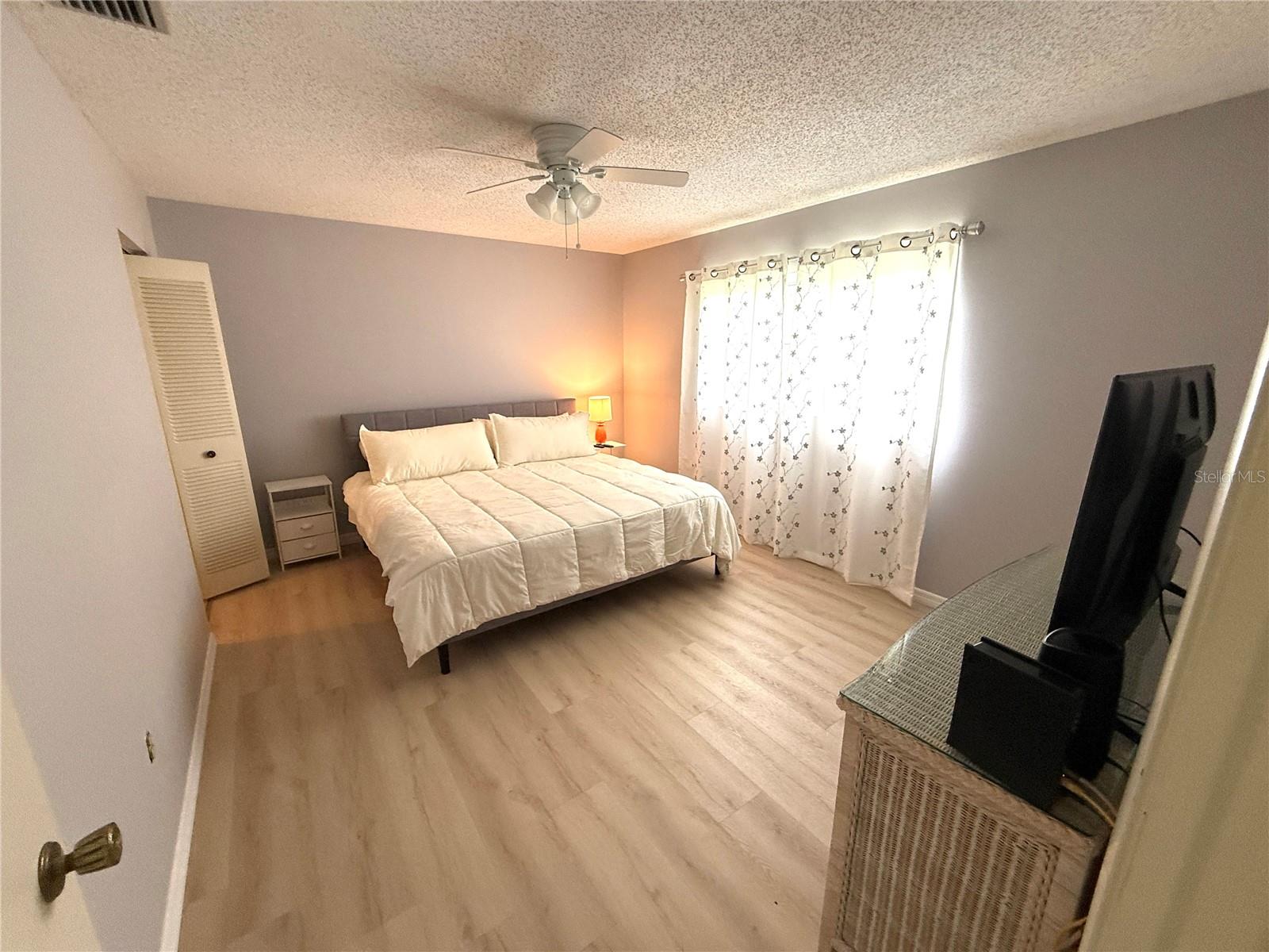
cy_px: 476
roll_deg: -0.1
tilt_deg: -14.3
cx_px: 634
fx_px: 513
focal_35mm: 14
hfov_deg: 102.1
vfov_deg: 85.7
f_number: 2.2
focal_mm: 2.22
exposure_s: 1/120
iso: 200
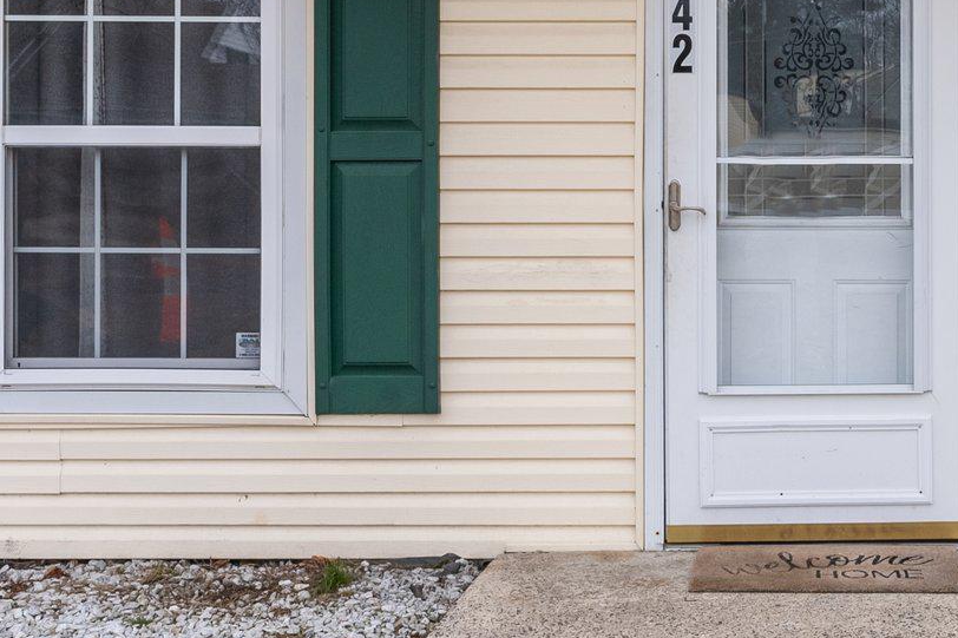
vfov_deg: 25.4
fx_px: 1410
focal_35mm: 53
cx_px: 811
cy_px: 209
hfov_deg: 35.9
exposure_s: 1/250
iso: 640
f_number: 11
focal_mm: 21
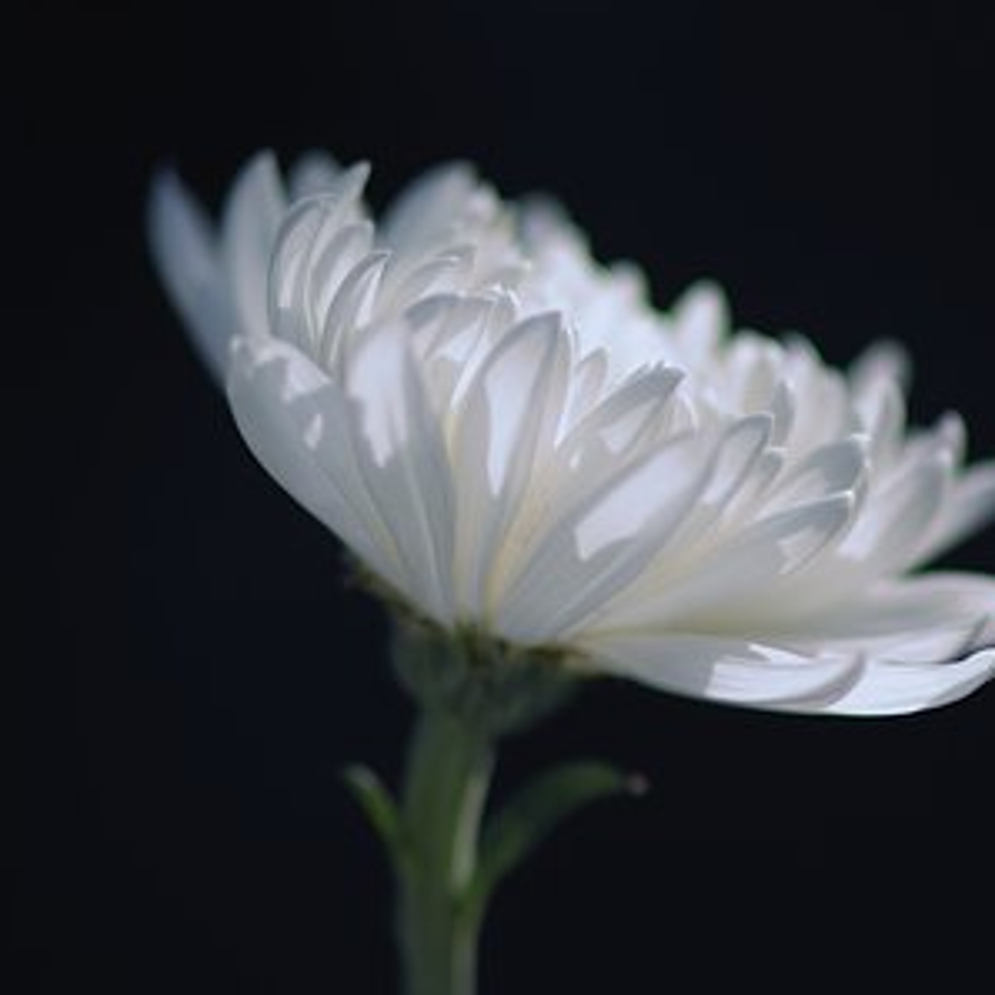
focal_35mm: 212
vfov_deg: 8.3
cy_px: 556
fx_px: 6894
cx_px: 825
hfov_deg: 8.2
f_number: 1.4
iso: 100
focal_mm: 85
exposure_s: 1/1600
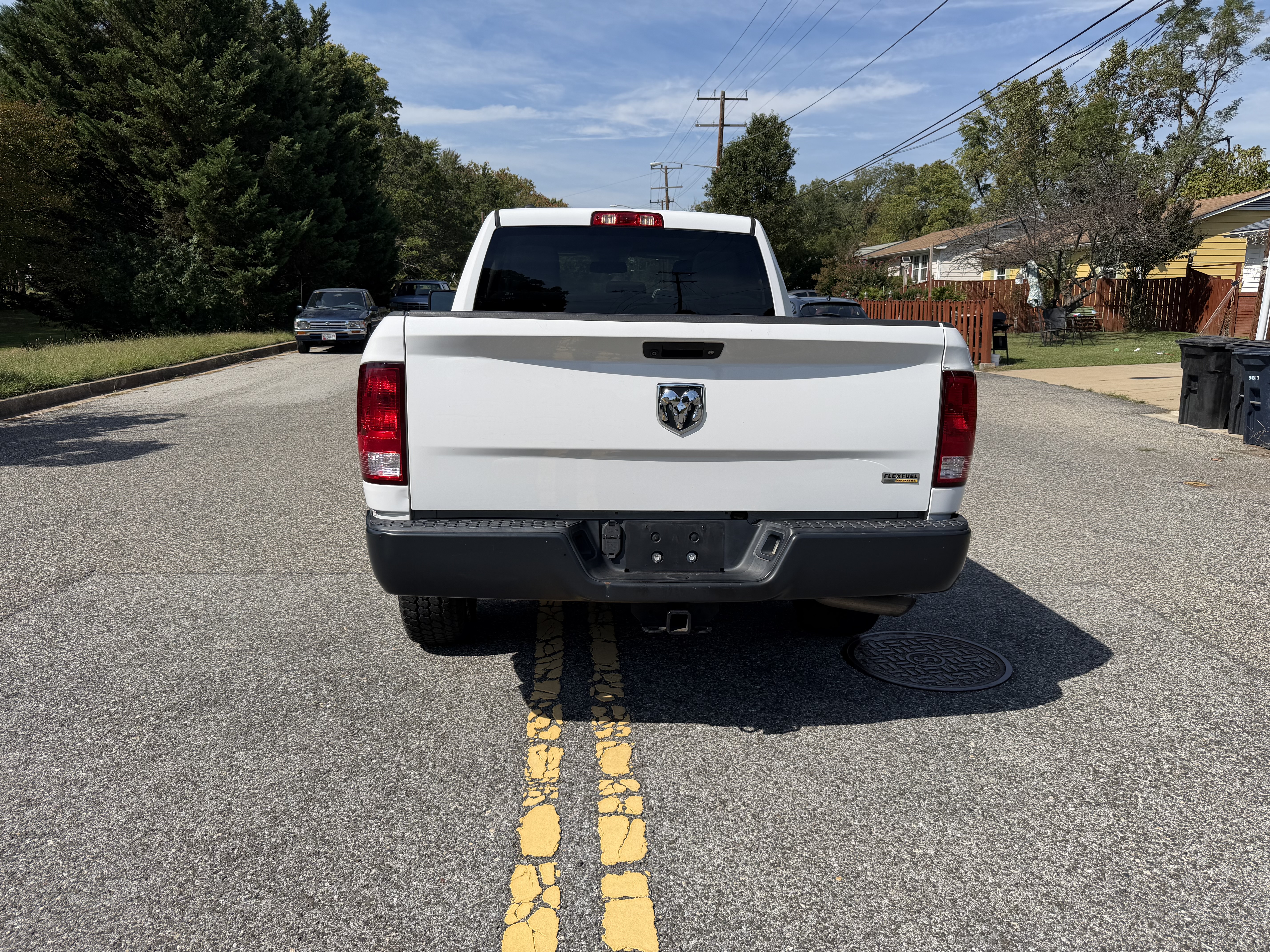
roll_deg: +1.2
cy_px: 476
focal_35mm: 24
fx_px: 881
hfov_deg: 71.6
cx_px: 635
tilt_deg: -8.6
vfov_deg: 56.8
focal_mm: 6.76
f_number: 1.78
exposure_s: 1/6711
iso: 80
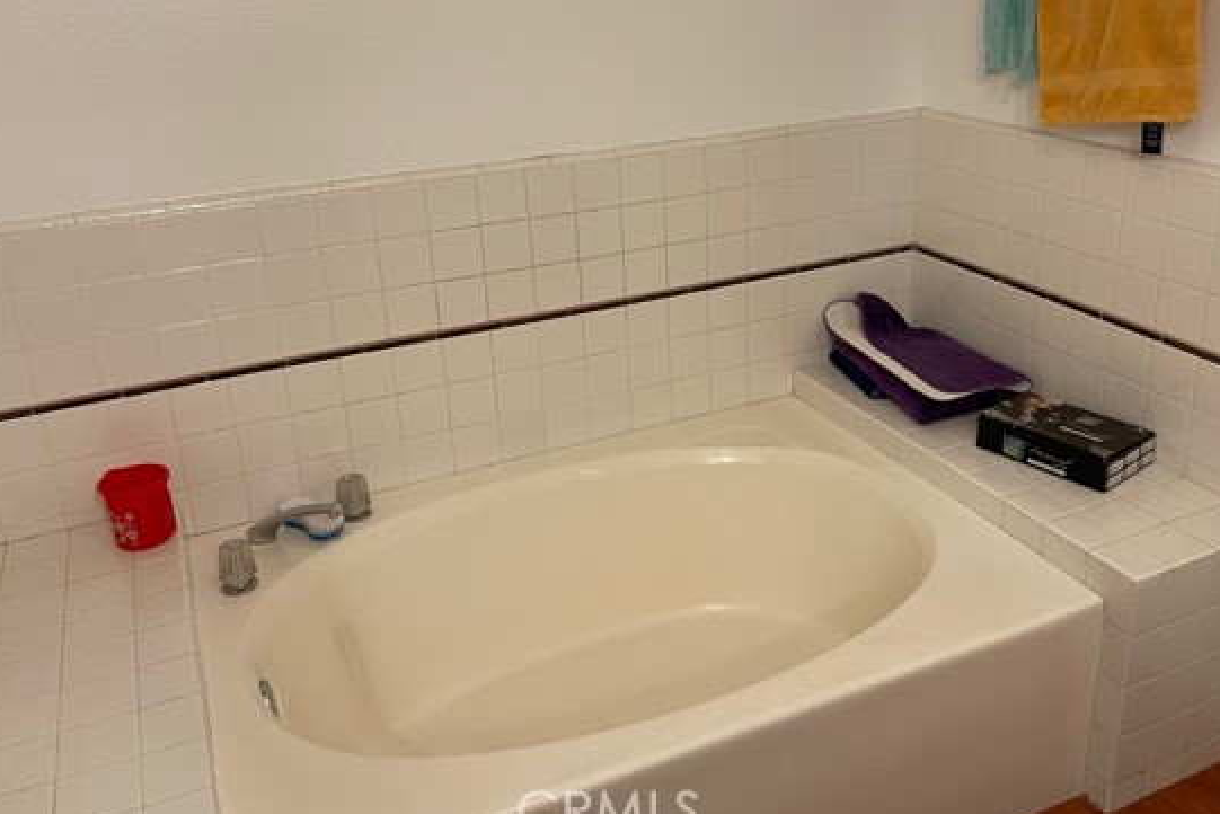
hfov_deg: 58.6
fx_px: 1085
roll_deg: +2.7
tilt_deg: -20.7
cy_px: 302
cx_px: 670
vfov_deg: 40.8
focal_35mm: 32
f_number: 1.6
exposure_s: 1/60
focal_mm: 5.1
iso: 200
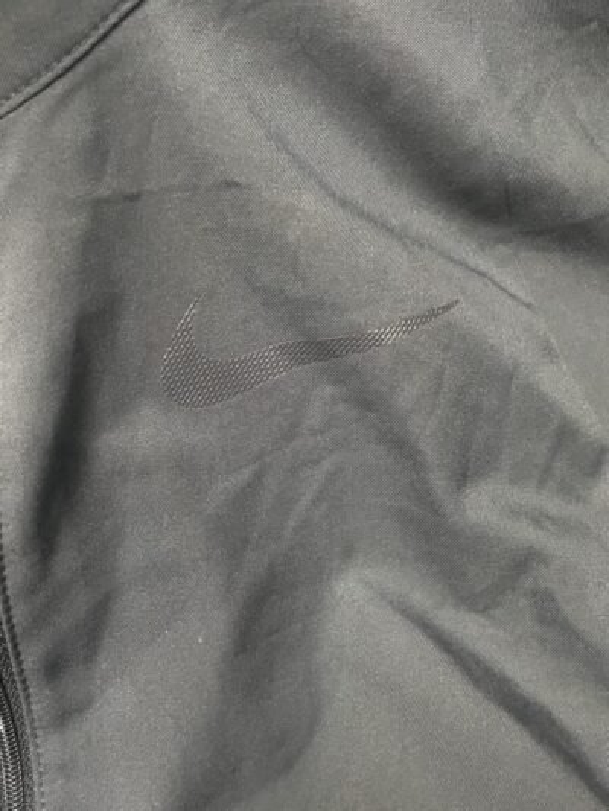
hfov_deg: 53.1
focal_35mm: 26
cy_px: 406
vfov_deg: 67.3
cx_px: 304
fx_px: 610
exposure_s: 1/25
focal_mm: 4.2
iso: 640
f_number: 1.6
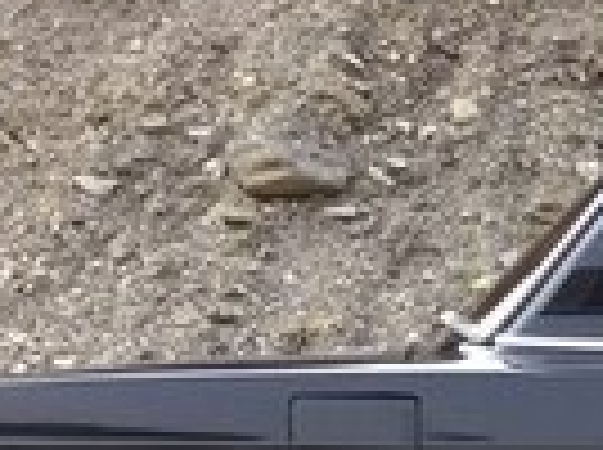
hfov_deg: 12.2
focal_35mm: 143
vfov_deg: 10.3
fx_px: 2487
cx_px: 1215
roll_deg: -1.0
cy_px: 398
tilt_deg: +2.5
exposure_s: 1/146
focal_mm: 4.15
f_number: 2.2
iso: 32
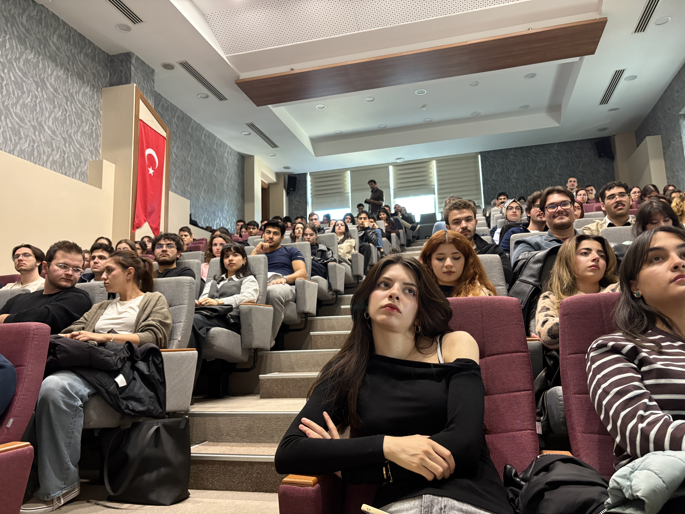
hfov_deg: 67.3
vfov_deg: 53.1
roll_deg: +1.3
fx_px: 515
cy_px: 257
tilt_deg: +9.0
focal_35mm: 26
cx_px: 342
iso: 400
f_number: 1.6
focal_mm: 5.96
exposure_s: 1/50
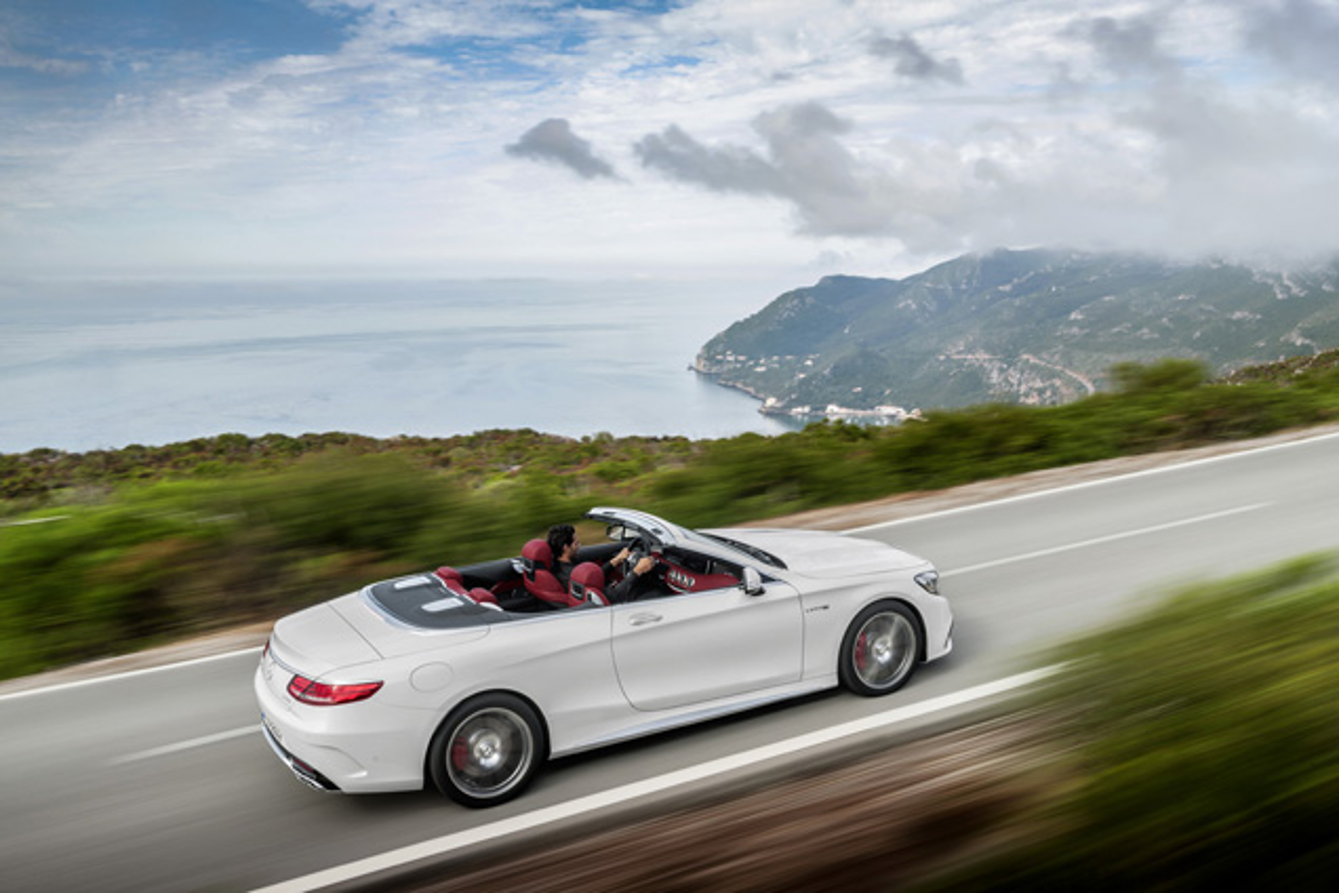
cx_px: 670
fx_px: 1265
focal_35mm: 34
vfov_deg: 38.9
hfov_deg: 55.8
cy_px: 446
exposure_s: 3
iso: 50
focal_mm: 34
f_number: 22
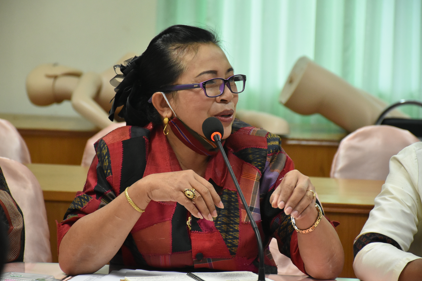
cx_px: 210
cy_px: 141
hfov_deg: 12.2
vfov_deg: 8.1
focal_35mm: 169
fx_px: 1981
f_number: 5.6
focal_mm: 112
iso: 3200
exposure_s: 1/160
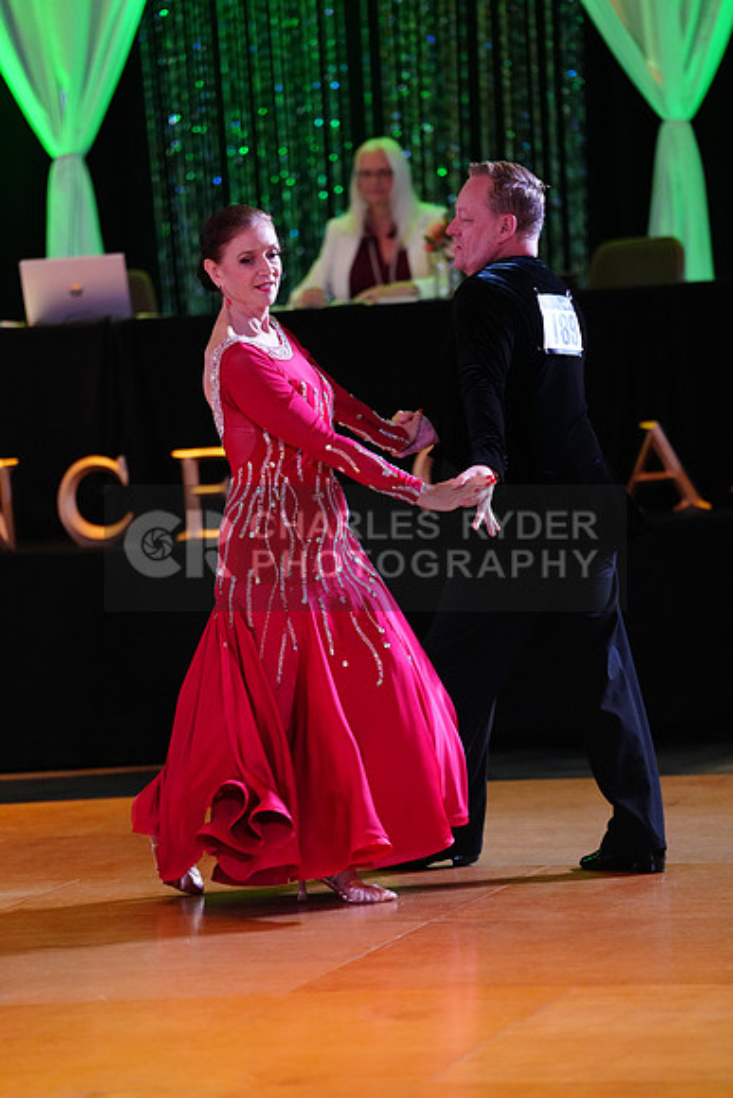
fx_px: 5219
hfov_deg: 8.0
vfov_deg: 12.0
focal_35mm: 171
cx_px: 366
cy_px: 549
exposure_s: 1/400
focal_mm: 171
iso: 5000
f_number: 2.8
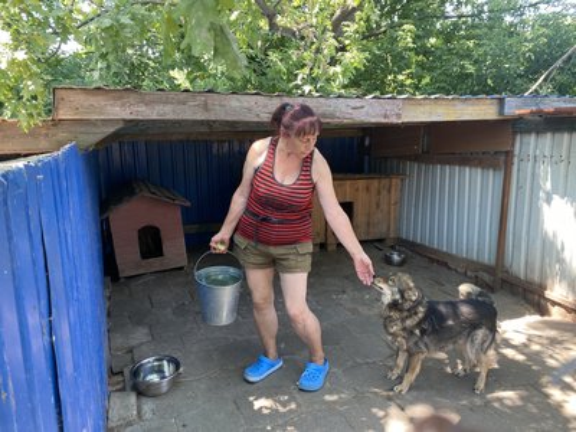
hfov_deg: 67.3
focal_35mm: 26
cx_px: 288
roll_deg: -0.1
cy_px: 216
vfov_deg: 53.1
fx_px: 433
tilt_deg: -14.2
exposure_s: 1/121
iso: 100
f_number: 1.8
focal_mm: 4.25
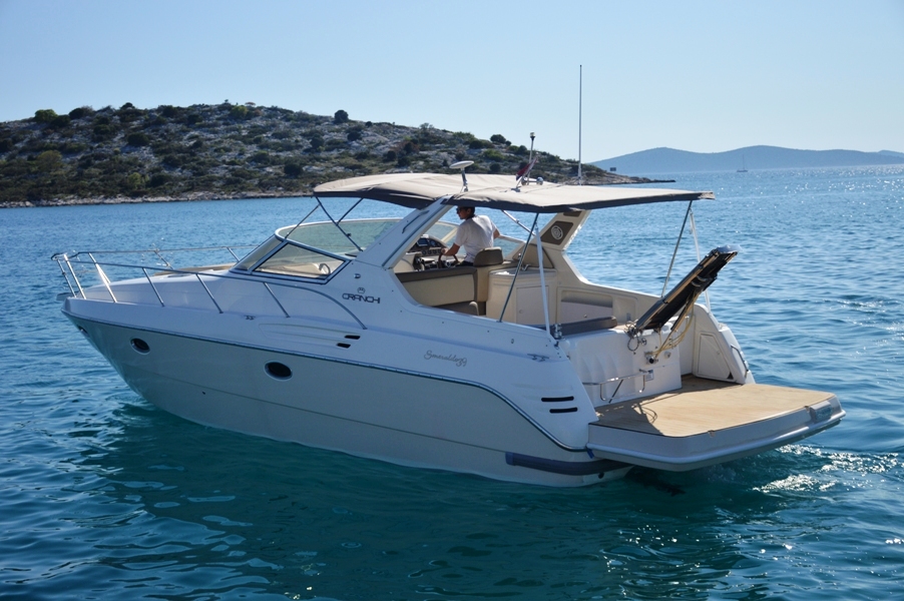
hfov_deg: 37.9
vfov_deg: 25.7
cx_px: 452
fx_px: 1317
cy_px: 300
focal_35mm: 52
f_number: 4.2
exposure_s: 1/1600
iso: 110
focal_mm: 35
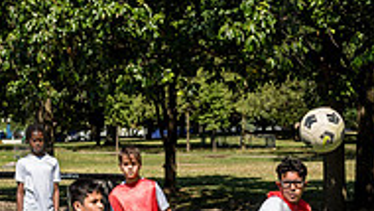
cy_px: 218
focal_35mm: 198
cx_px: 287
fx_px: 1964
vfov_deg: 6.1
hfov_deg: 10.8
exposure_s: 1/1600
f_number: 4
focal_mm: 62
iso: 200
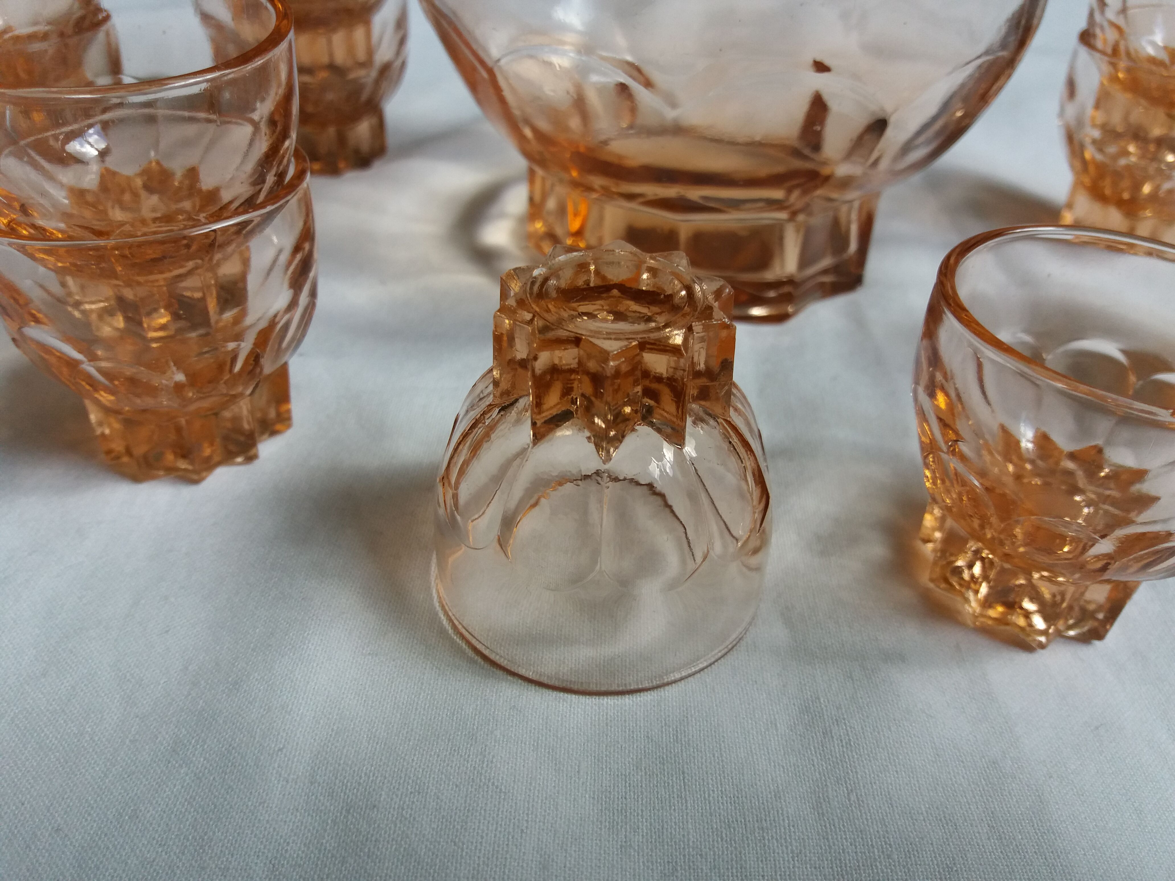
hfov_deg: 63.4
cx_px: 588
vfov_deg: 49.7
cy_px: 440
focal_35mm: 28
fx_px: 950
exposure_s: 1/100
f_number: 1.9
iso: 100
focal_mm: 3.7
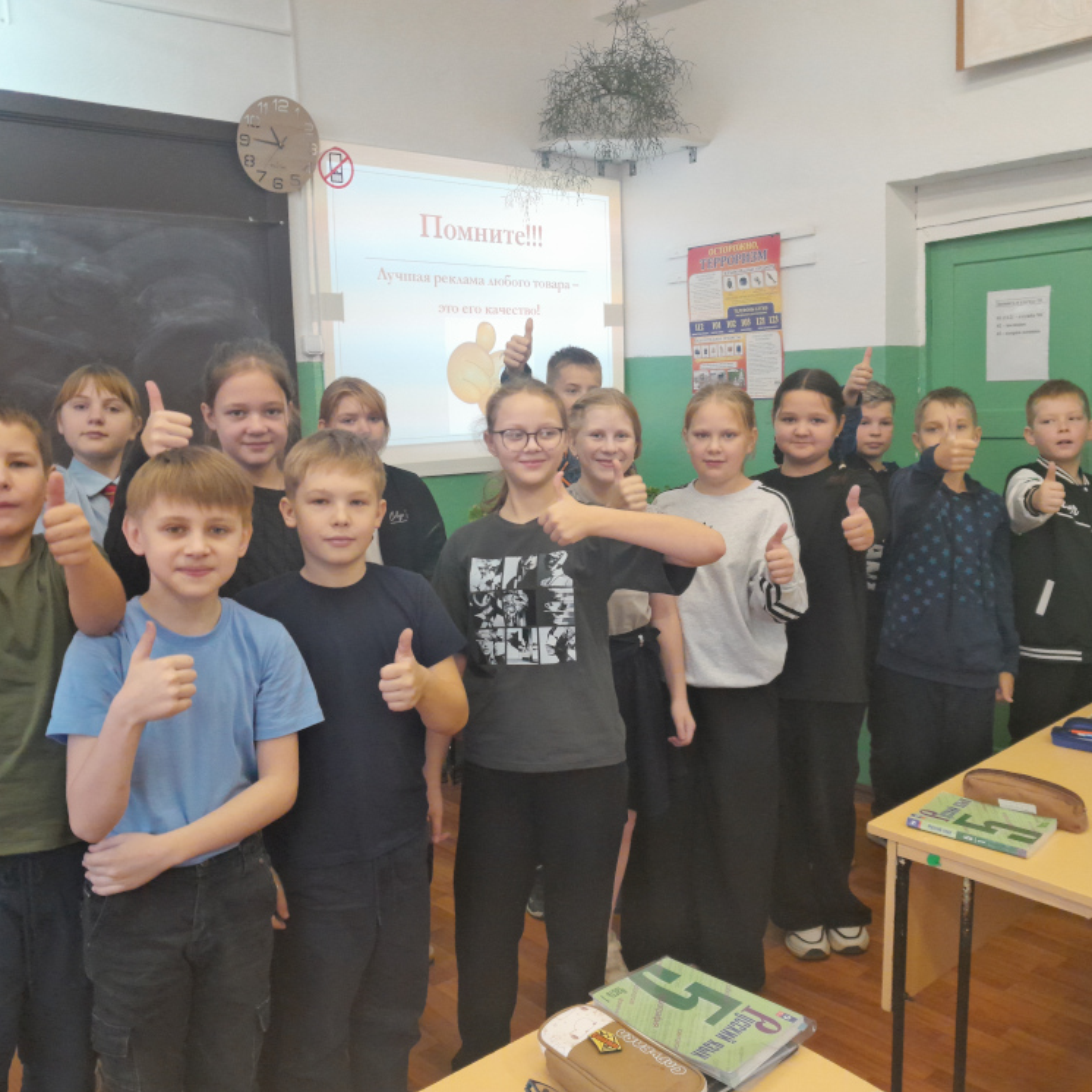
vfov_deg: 51.1
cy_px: 545
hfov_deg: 51.1
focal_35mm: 32
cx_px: 540
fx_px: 1142
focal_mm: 4
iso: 200
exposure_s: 1/50
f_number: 1.8
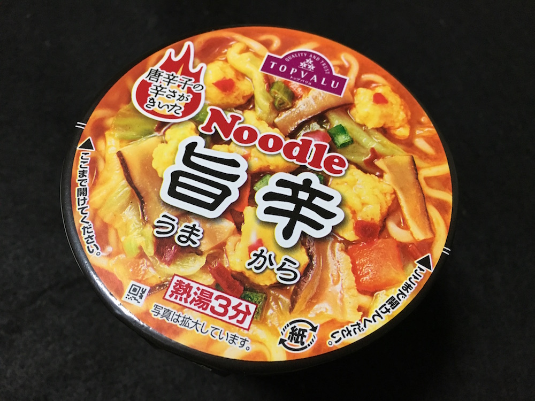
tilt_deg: -62.3
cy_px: 200
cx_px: 268
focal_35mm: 29
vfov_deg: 48.2
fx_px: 448
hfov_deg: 61.7
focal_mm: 4.15
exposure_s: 1/30
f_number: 2.2
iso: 125
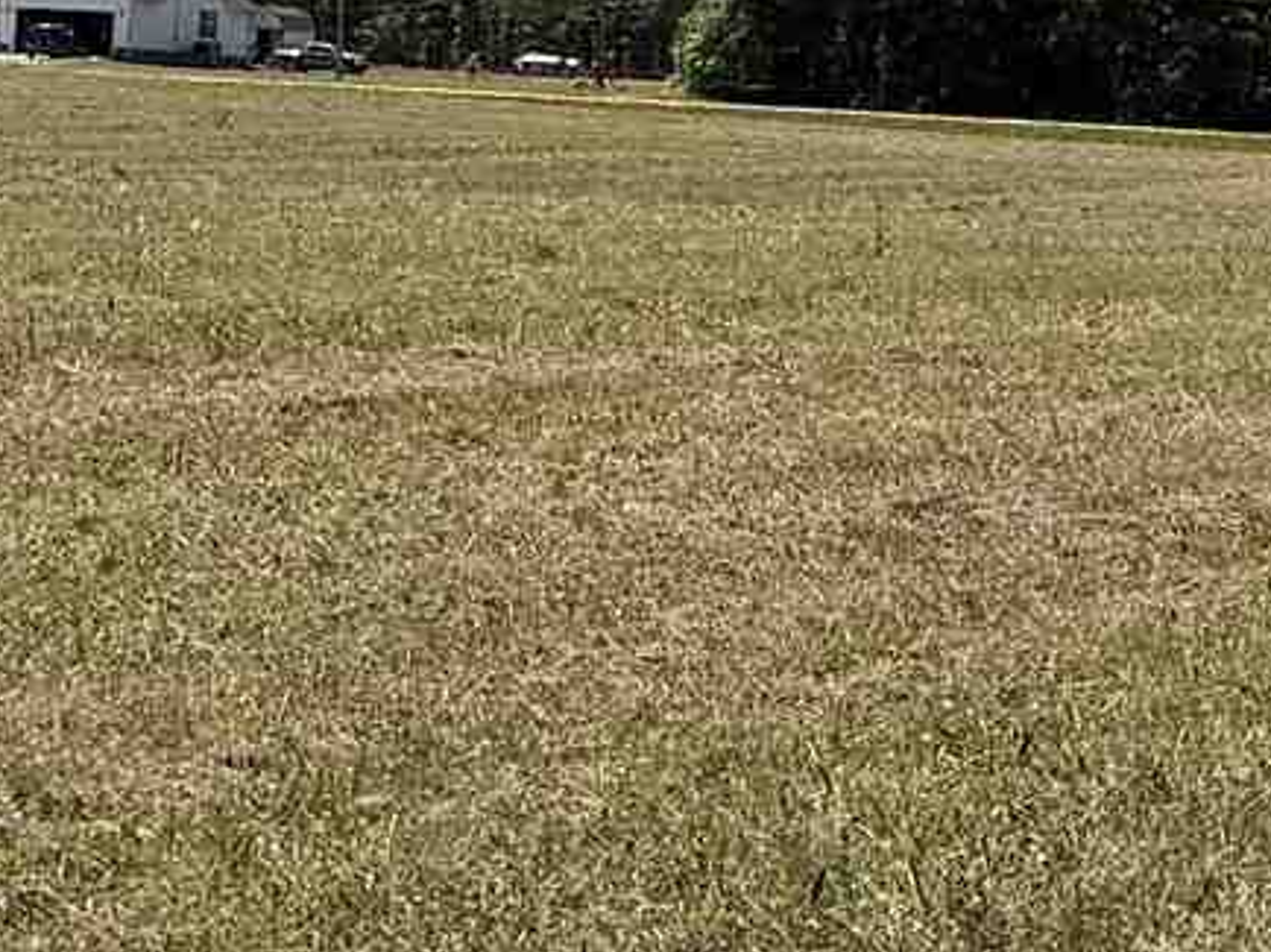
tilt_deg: +0.9
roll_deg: +2.0
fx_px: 6238
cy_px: -404
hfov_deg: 11.2
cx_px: 1854
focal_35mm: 170
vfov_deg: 8.6
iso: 80
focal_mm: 6.76
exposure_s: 1/5714
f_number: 1.78
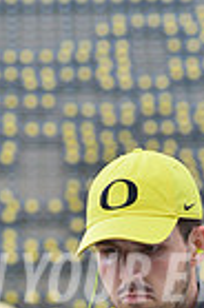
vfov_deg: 5.5
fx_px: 3212
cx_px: 178
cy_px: 441
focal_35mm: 376
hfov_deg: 3.6
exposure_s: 1/640
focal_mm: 116
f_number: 5.6
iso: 640
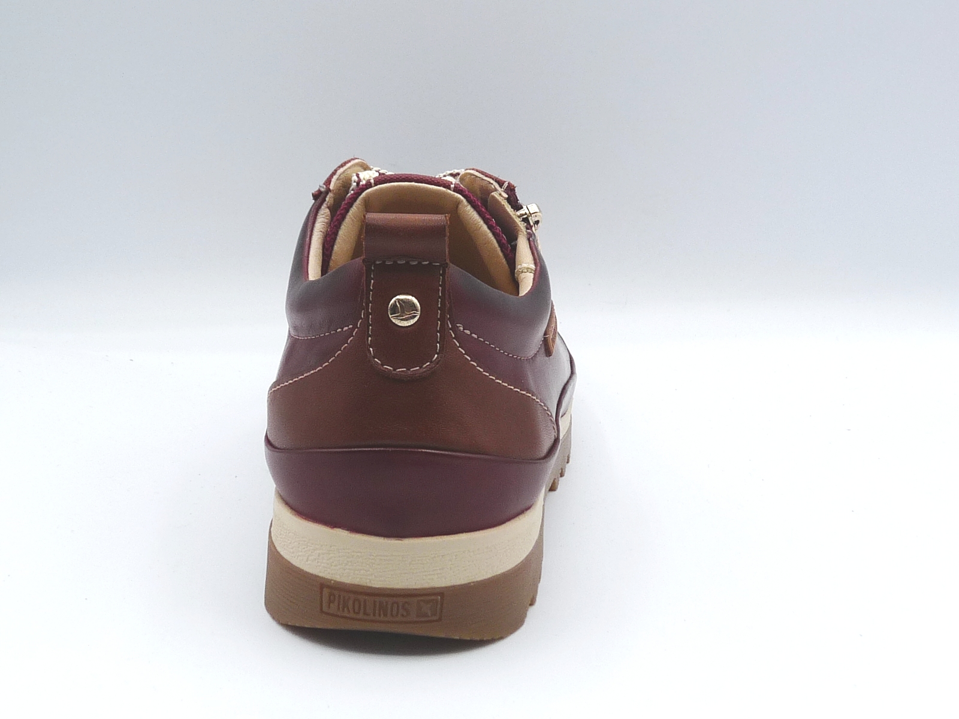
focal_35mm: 50
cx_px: 480
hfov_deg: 38.2
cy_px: 360
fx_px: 1385
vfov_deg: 29.1
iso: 100
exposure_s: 1/200
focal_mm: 4.9
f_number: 4.5
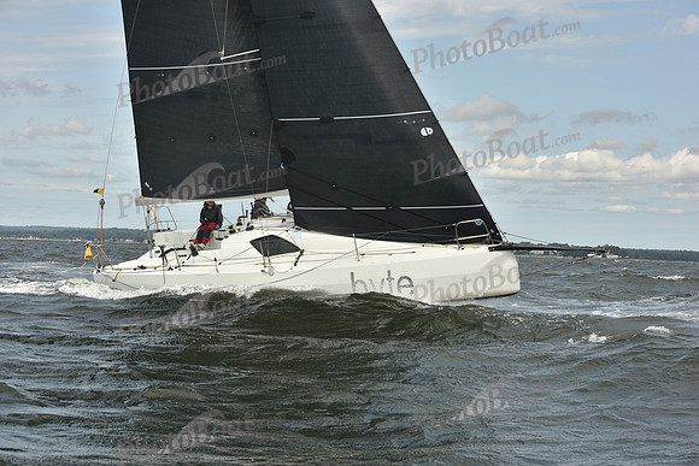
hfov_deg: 28.8
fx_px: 1359
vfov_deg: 19.5
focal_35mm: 70
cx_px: 350
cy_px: 233
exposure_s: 1/800
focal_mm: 70
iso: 250
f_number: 8
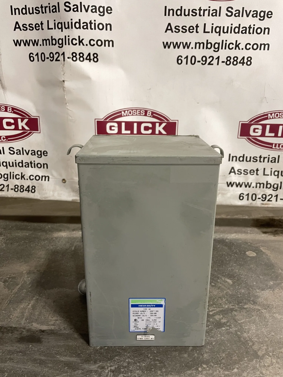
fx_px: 283
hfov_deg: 53.1
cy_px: 188
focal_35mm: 26
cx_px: 142
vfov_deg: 67.3
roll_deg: -0.6
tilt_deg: -18.4
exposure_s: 1/40
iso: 400
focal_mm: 4.2
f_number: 1.6
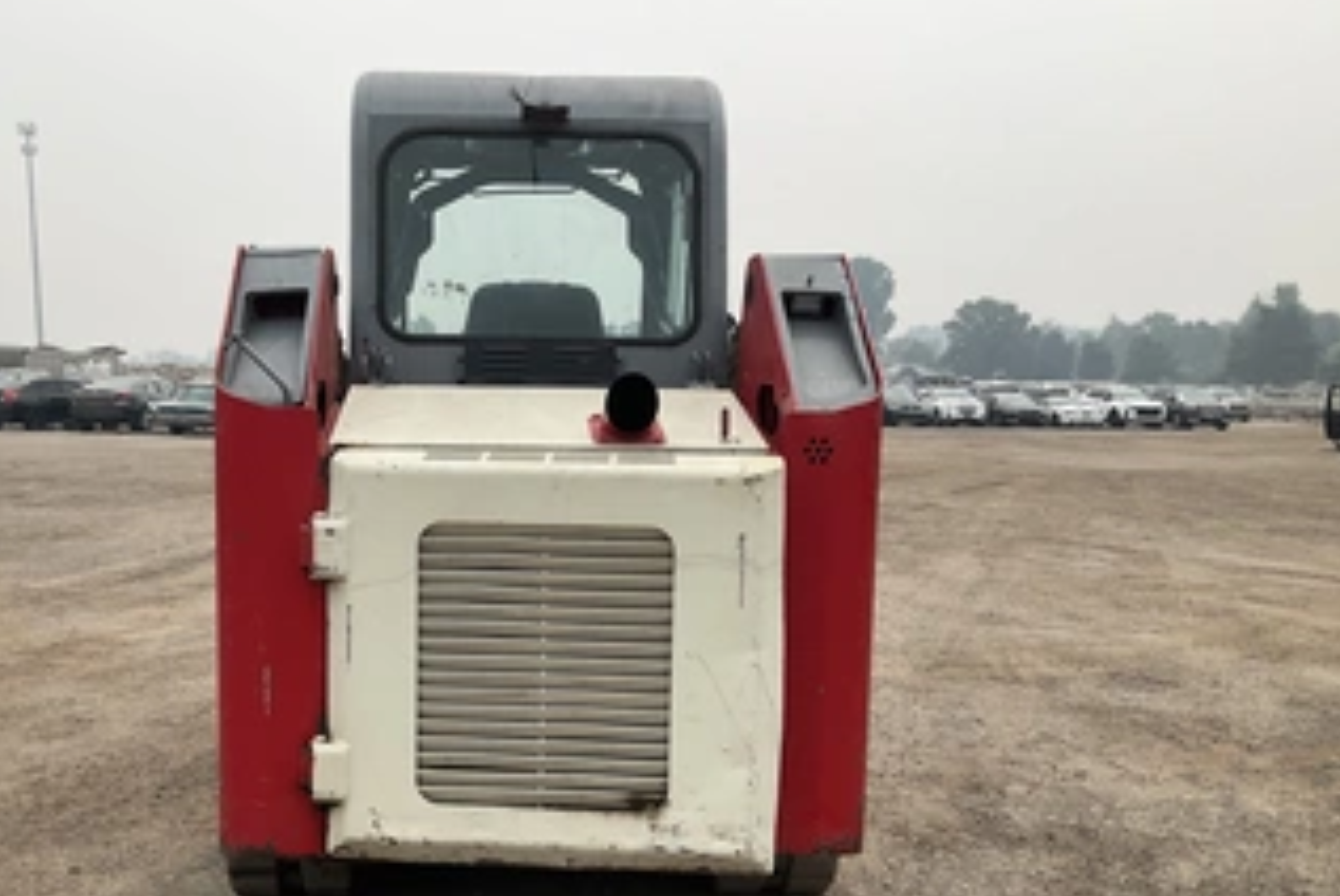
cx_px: 537
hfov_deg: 50.3
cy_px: 566
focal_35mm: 38
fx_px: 1416
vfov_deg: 34.9
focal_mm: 3
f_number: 1.8
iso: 25
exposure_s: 1/3125
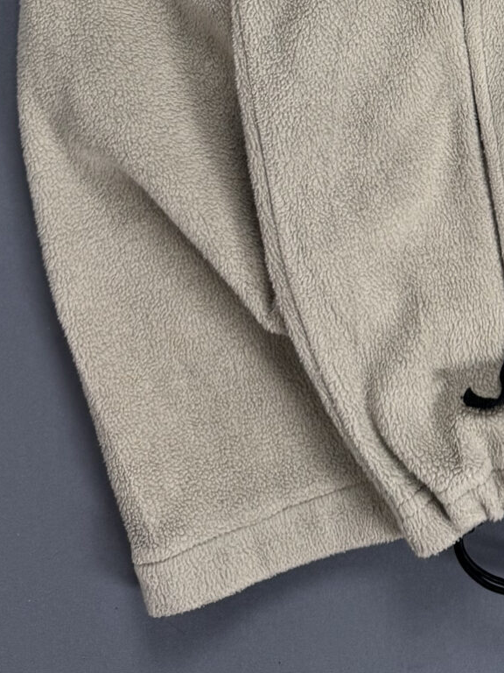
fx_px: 1553
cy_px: -301
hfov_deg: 17.3
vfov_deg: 21.1
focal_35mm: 80
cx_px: 659
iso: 125
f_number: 1.78
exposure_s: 1/60
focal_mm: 6.76
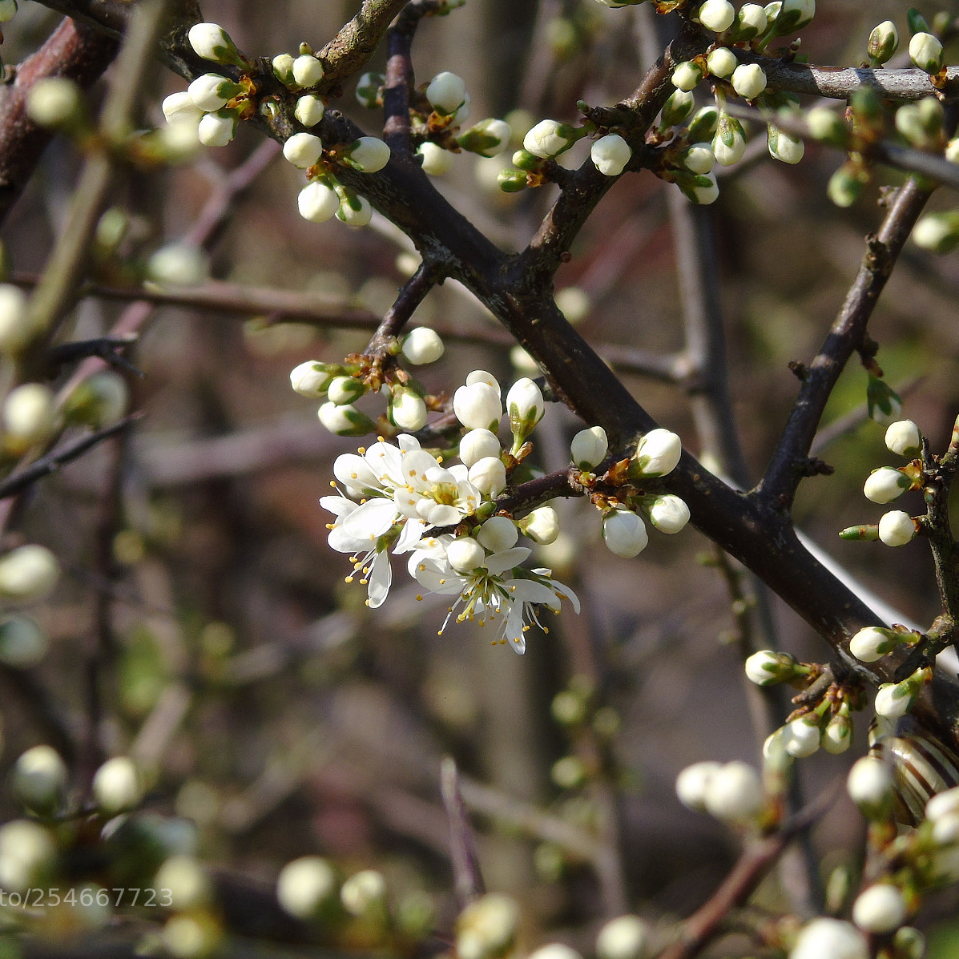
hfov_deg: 6.1
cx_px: 395
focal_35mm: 287
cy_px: 480
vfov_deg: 6.1
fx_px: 8996
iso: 80
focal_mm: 43
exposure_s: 1/400
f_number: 4.9
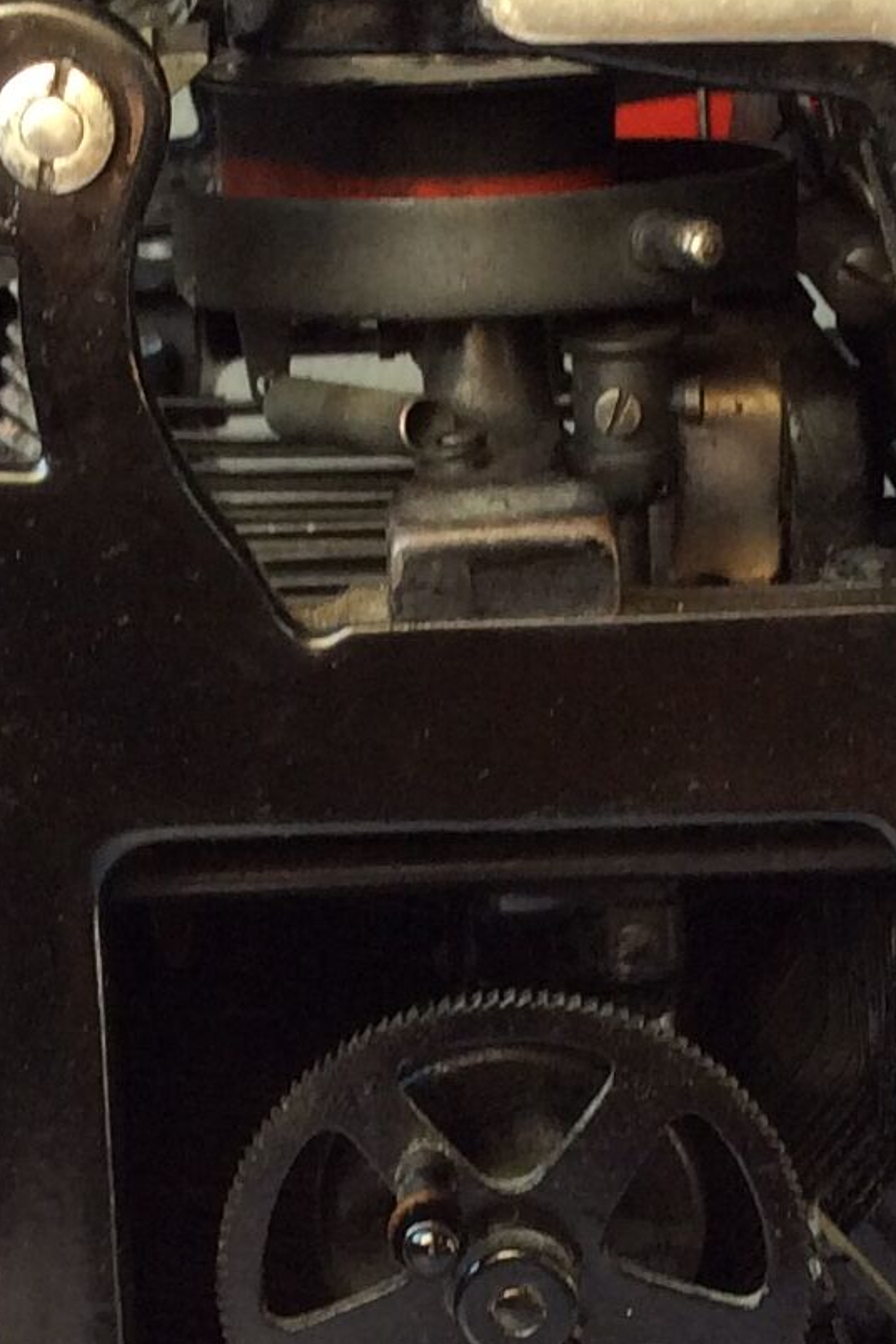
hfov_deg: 12.8
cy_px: 1018
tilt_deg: -19.7
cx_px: 217
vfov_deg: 19.0
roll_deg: +5.1
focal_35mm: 107
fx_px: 3993
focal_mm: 3.3
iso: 40
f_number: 2.4
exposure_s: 1/50
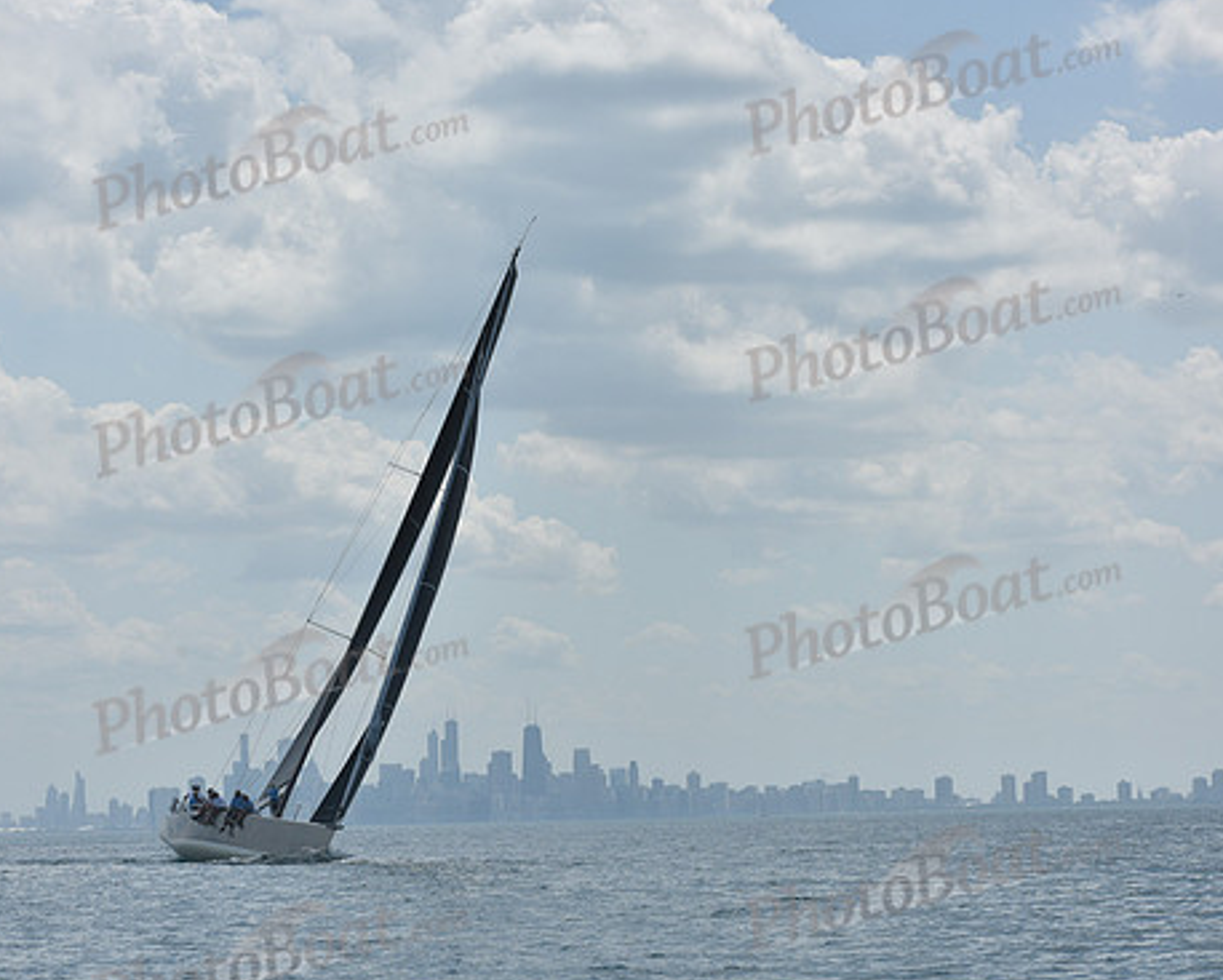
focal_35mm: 101
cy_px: 509
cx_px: 609
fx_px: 3658
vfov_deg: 15.3
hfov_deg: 19.0
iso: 250
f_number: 10
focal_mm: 85
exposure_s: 1/1250
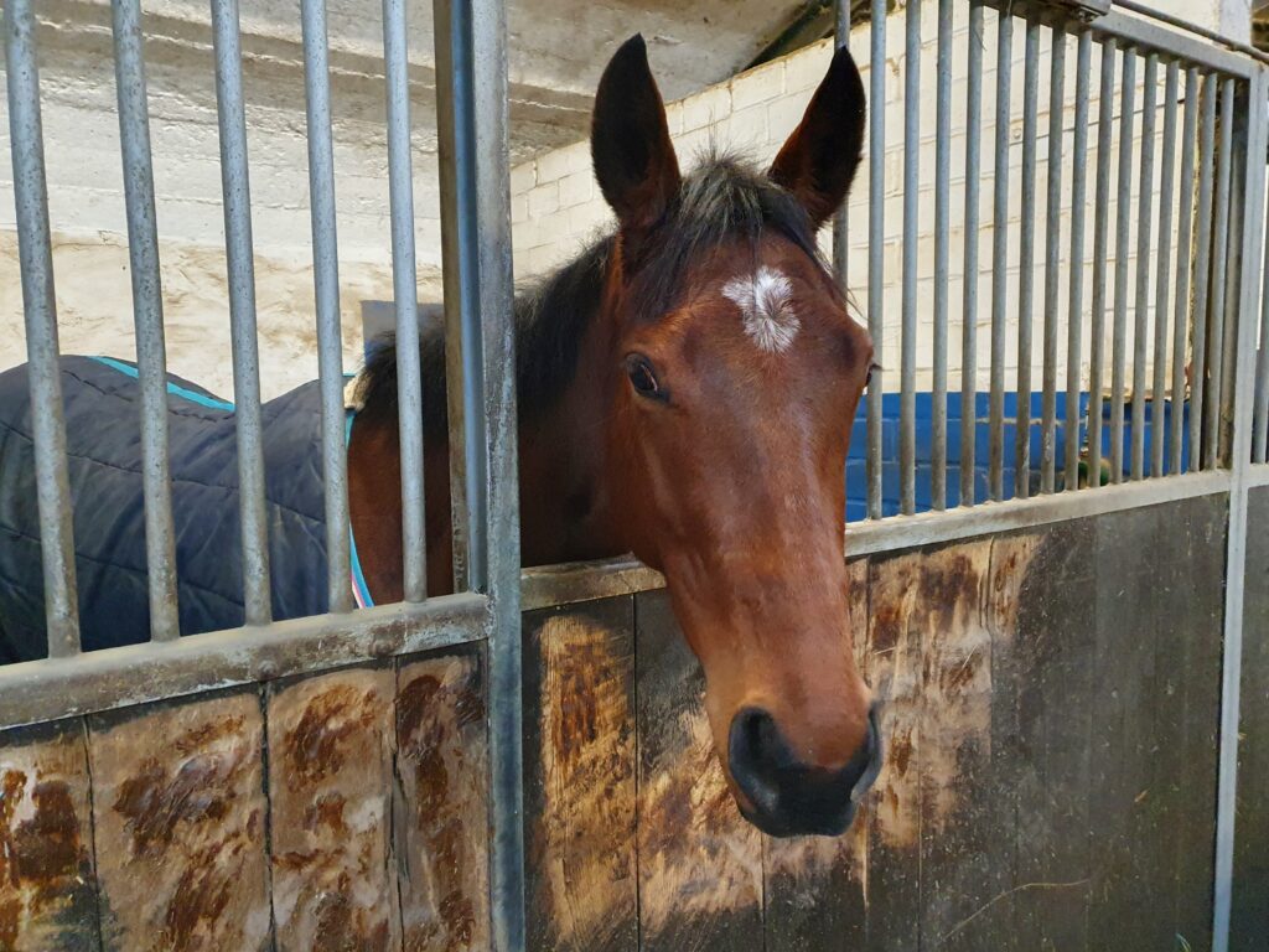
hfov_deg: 67.3
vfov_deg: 53.1
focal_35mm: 26
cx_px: 634
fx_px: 953
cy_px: 476
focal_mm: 4.32
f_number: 1.5
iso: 800
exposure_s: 1/50
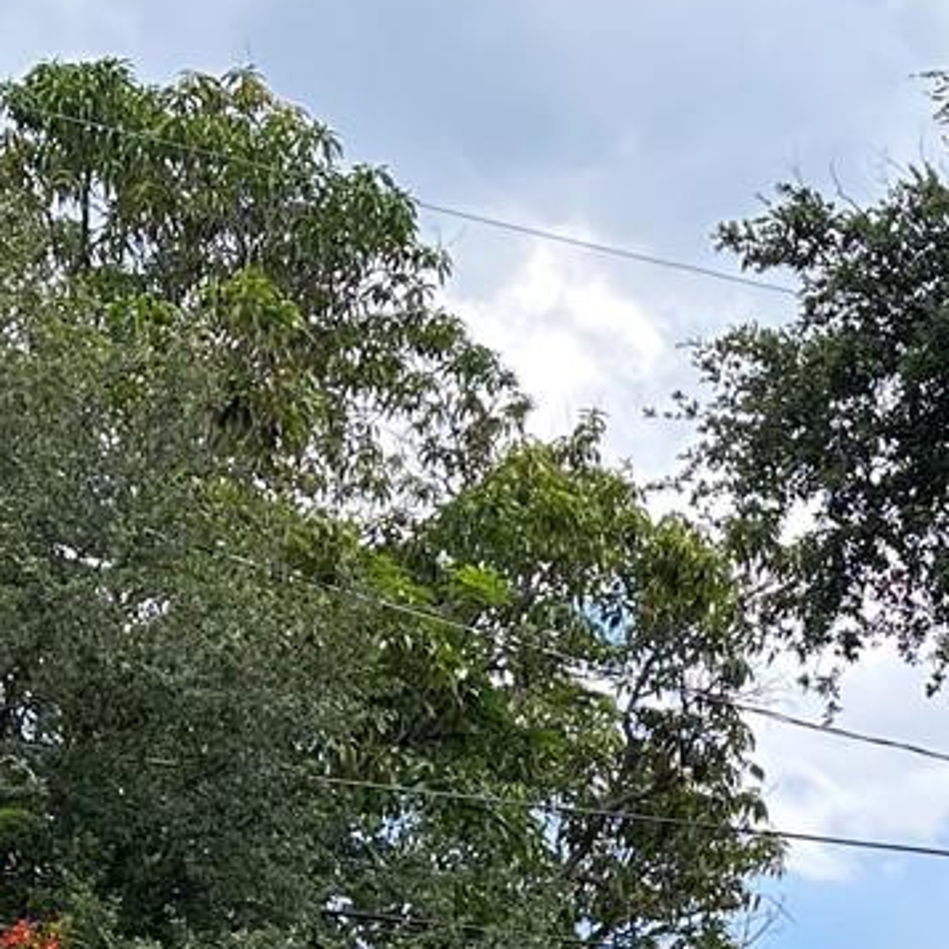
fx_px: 2947
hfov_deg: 17.2
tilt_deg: +3.4
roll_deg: -0.3
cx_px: 1249
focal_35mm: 95
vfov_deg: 16.5
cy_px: 1475
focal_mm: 6.86
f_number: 1.78
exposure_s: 1/1171
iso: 80
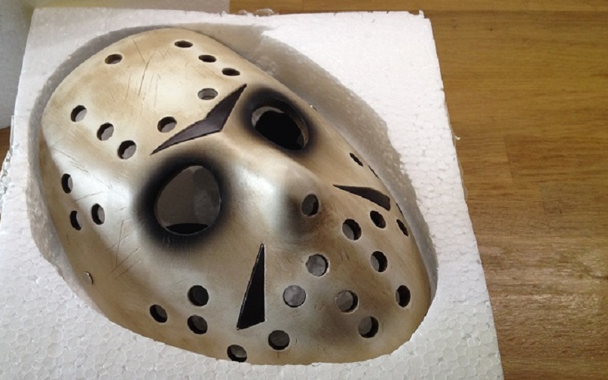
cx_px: 260
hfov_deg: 43.4
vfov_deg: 28.0
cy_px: 215
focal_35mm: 46
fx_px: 762
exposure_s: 1/20
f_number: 2.4
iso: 80
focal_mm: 4.28
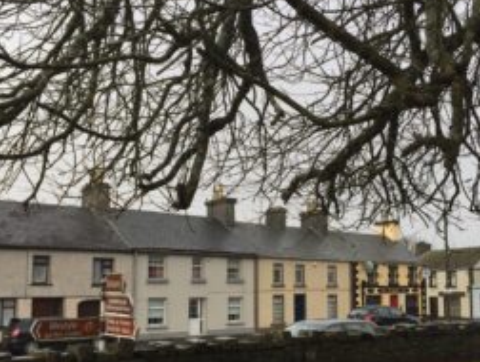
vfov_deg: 33.4
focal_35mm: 43
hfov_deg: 43.7
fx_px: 597
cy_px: 239
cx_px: 261
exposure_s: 1/527
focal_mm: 4.15
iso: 32
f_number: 2.2
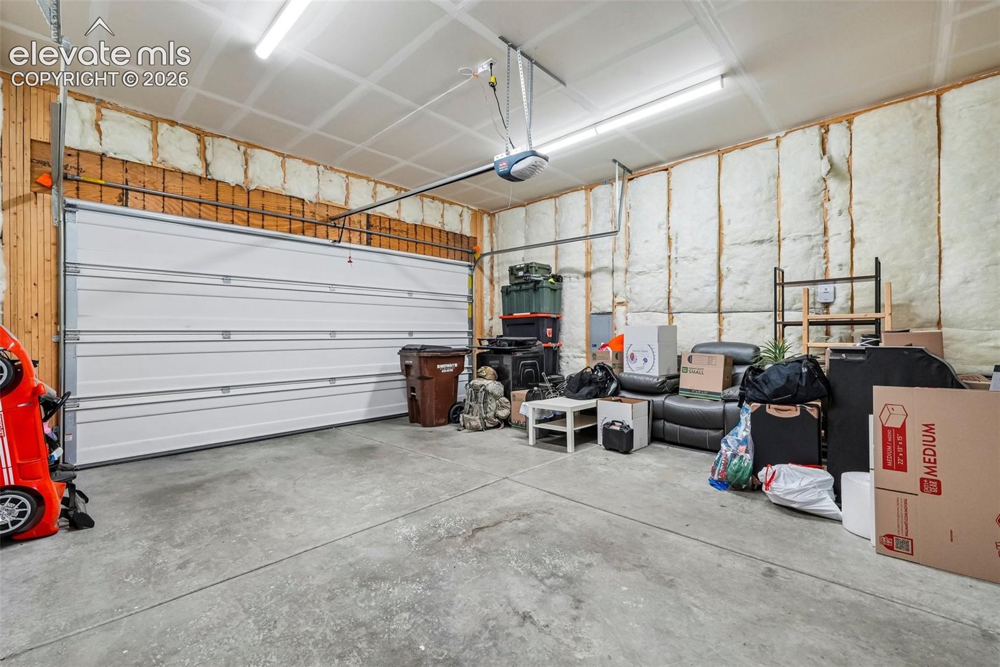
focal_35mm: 15
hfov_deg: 100.4
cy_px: 334
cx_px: 500
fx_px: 417
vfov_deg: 77.3
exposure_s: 1/20
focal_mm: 10
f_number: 8
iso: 800
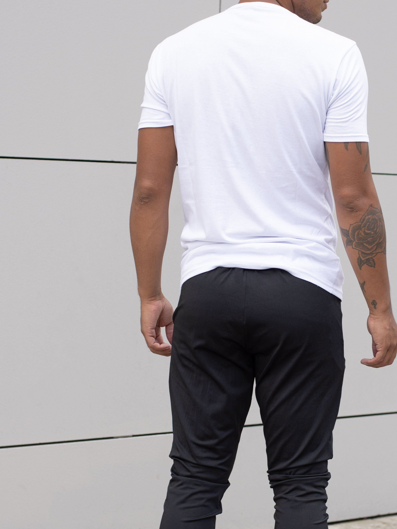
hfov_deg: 15.5
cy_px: 301
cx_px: 261
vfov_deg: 20.6
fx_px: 1453
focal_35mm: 95
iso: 320
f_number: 4
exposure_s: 1/160
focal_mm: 50
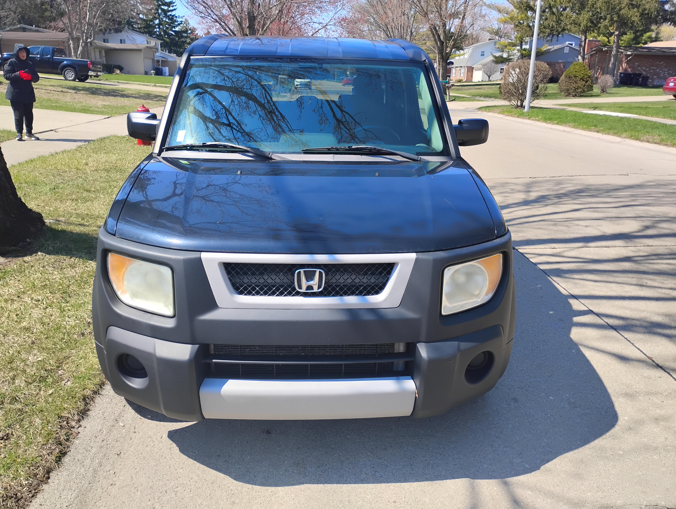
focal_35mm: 28
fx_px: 548
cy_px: 254
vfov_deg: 49.9
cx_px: 338
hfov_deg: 63.4
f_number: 1.8
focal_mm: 4.26
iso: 100
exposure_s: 1/437
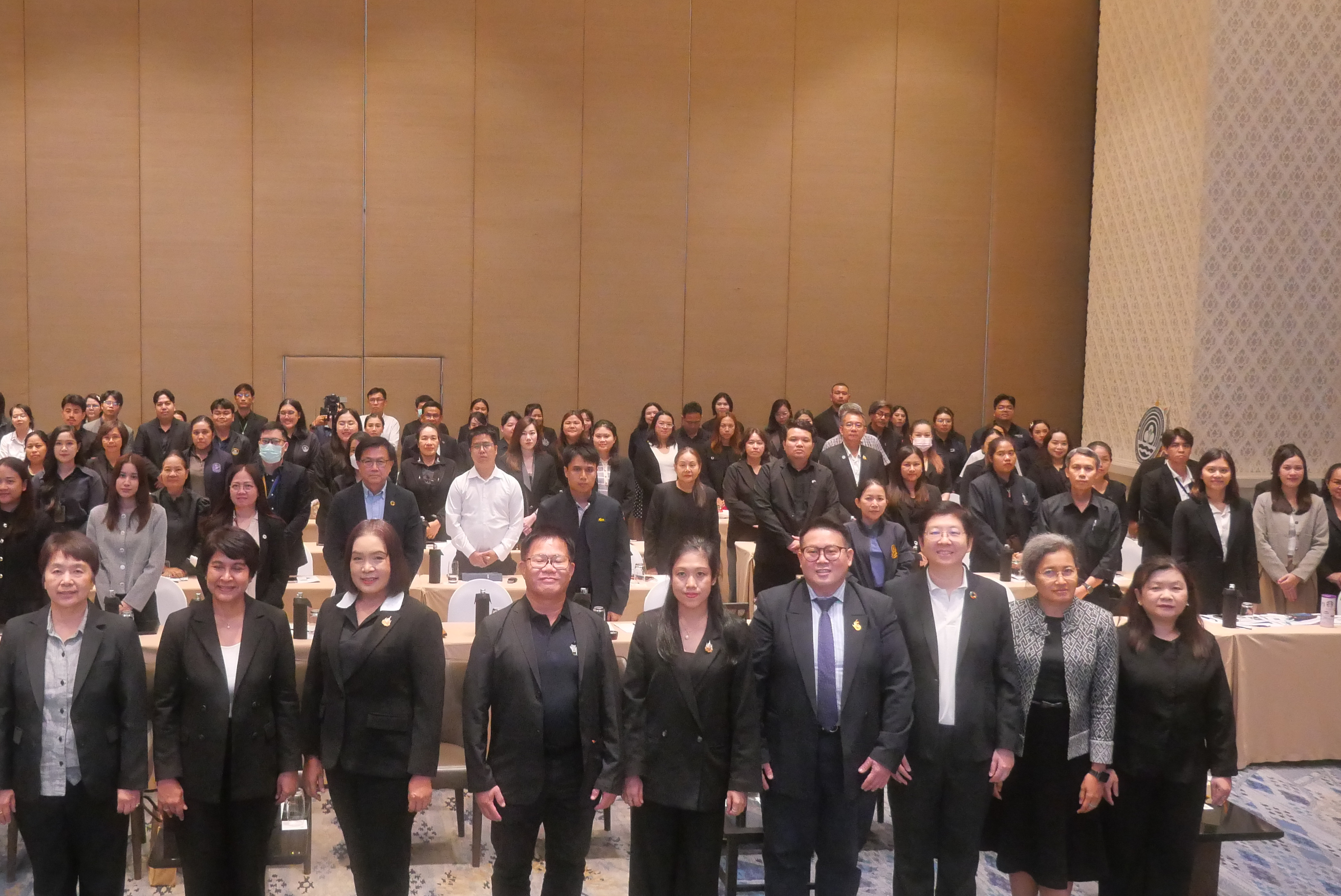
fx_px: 1267
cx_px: 505
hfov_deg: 55.1
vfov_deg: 38.9
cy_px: 433
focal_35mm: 34
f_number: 3.5
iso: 3200
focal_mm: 12
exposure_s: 1/80
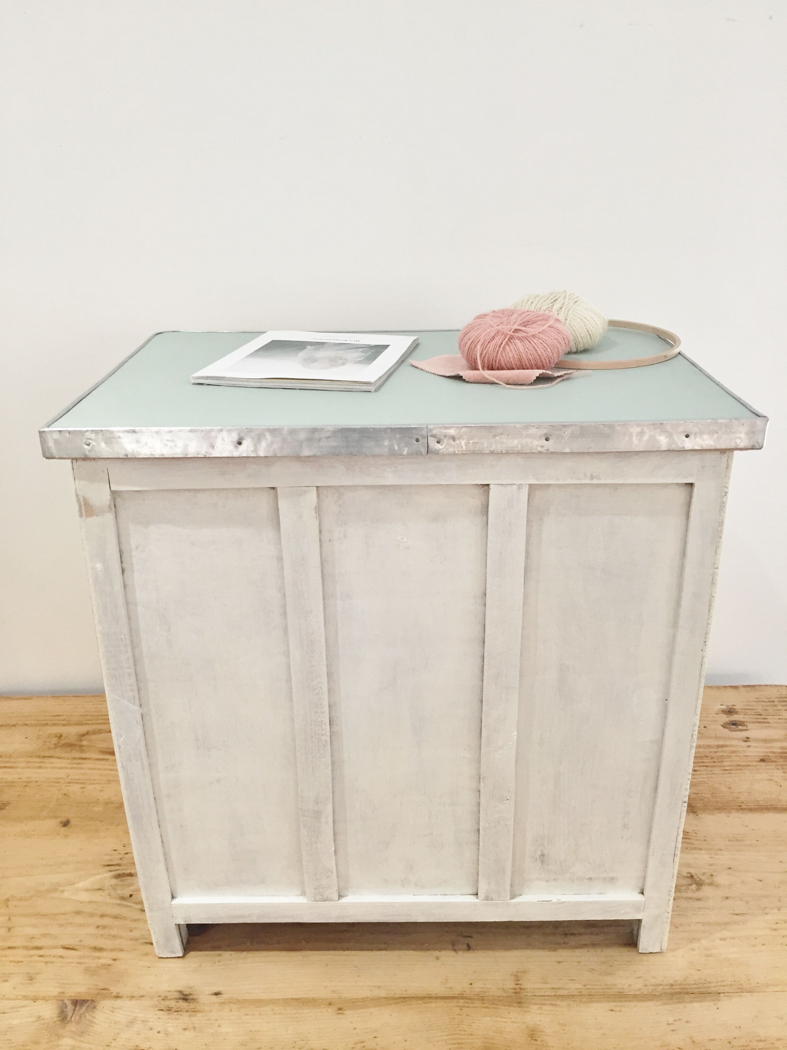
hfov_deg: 48.2
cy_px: 525
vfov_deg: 61.7
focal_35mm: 29
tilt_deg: -21.5
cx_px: 394
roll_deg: -0.2
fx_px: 879
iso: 125
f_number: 2.2
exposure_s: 1/33
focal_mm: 4.15
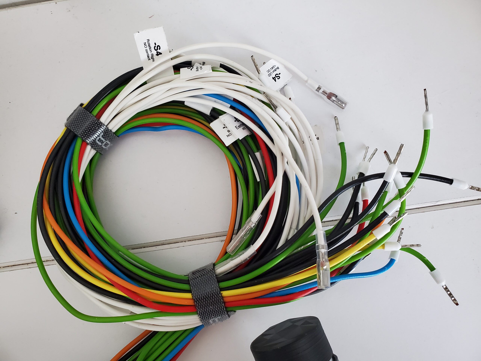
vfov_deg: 53.1
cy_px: 180
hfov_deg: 67.3
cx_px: 240
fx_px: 361
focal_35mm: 26
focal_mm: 4.3
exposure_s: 1/50
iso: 400
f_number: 2.4
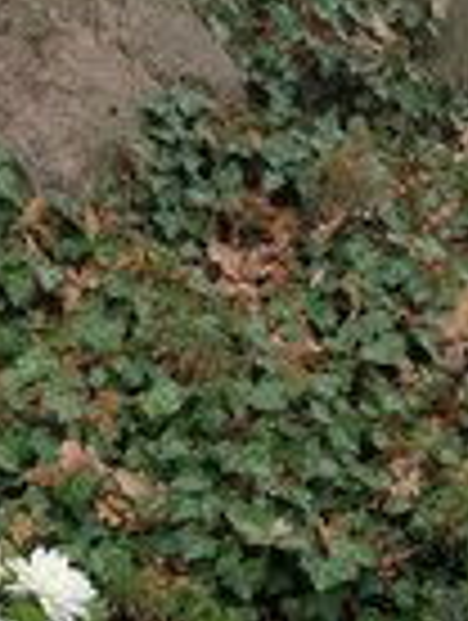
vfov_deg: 21.6
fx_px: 1402
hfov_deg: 18.5
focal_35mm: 78
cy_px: 882
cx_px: 0
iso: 50
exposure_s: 1/100
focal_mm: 4.75
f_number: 1.8
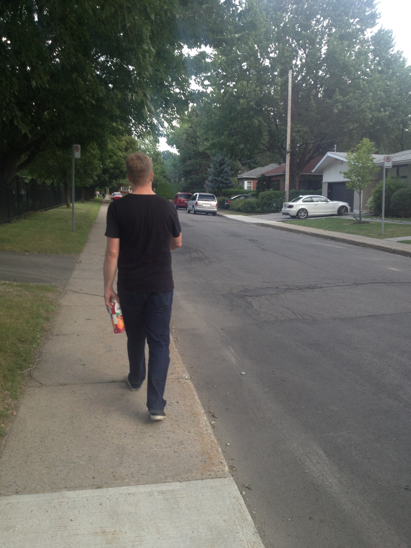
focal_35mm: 35
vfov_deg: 52.6
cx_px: 206
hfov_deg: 40.7
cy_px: 274
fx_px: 554
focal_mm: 4.28
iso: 50
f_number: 2.4
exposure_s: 1/192
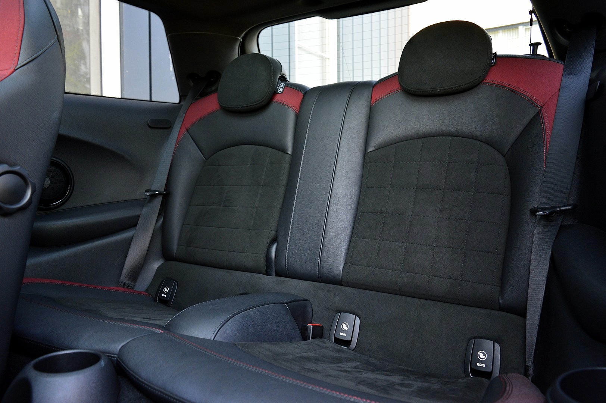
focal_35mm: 27
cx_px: 303
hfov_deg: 67.4
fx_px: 454
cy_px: 202
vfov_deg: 47.9
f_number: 5
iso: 800
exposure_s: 1/60
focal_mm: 18
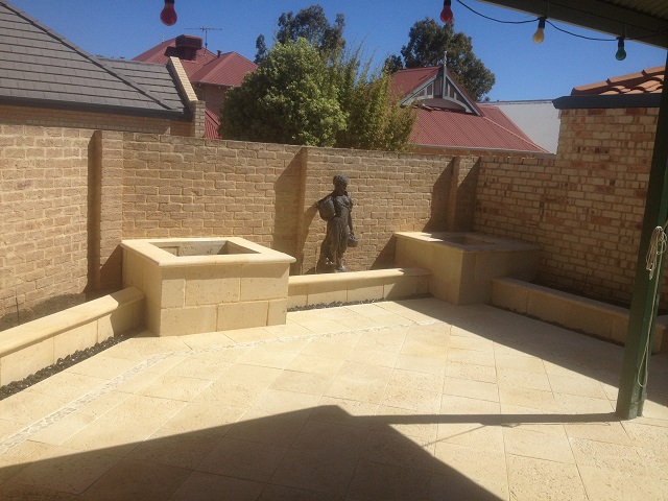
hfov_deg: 52.6
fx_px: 675
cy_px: 250
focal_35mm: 35
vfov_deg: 40.7
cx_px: 334
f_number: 2.4
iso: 64
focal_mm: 4.28
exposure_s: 1/2304
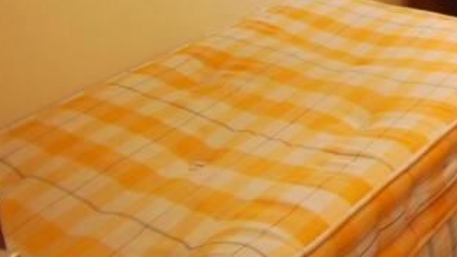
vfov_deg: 18.4
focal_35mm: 51
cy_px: -207
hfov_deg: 26.8
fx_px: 618
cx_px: 709
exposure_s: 1/2
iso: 100
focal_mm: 10
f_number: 3.5
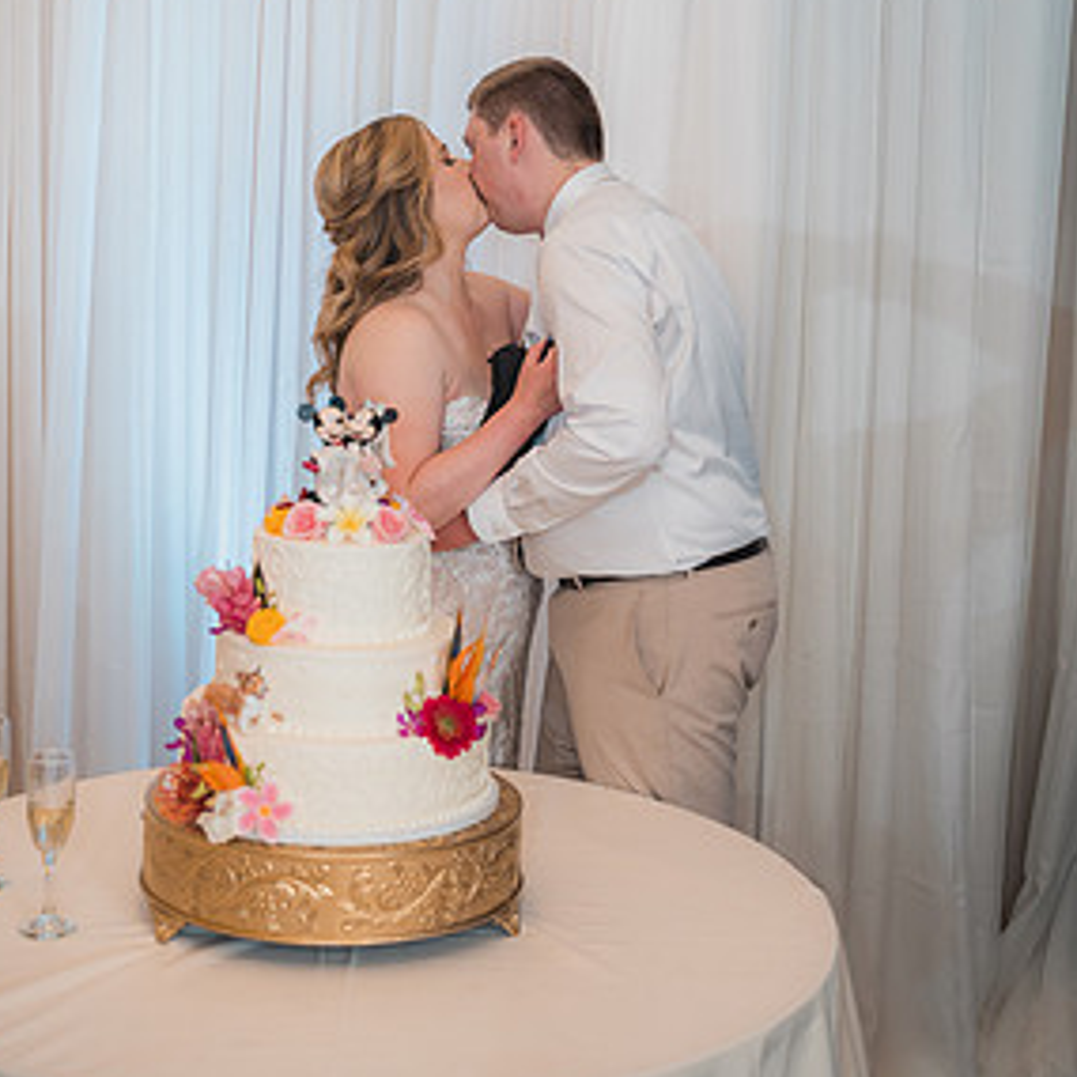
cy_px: 280
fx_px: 2358
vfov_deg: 25.4
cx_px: 540
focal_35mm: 67
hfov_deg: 25.7
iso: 800
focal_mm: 50
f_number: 2.8
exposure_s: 1/250
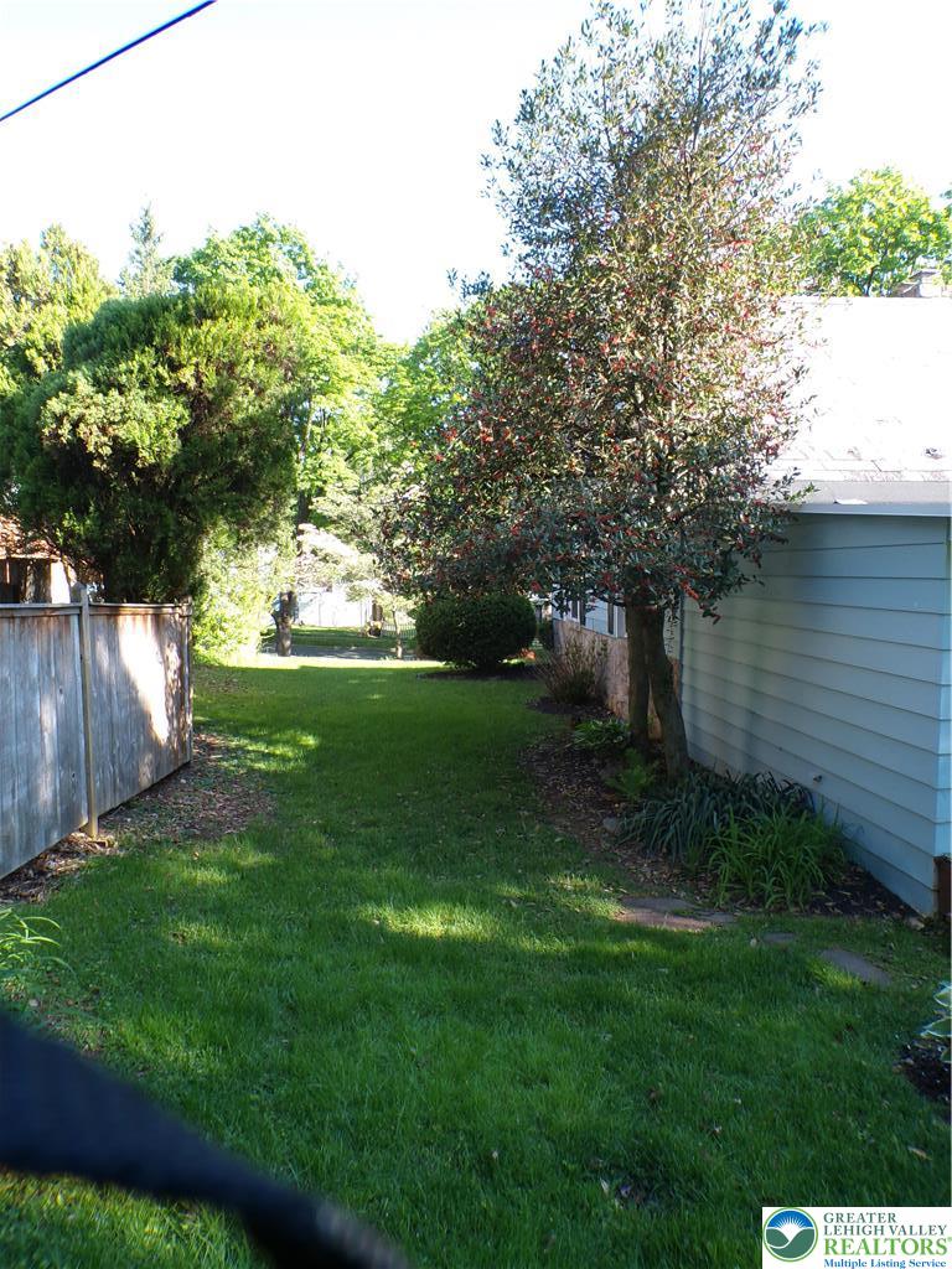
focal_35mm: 24
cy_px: 634
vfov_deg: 71.6
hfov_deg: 56.8
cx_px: 476
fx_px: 880
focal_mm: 4.3
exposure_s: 1/80
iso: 100
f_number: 4.4
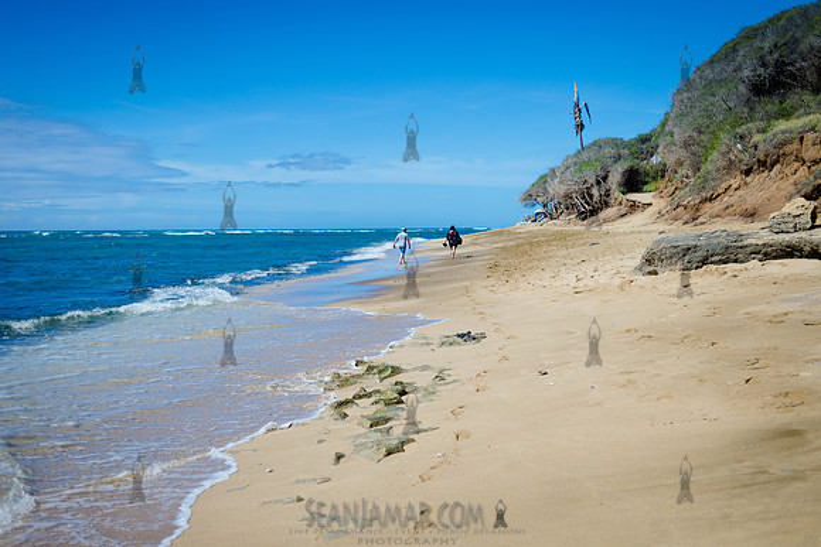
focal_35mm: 37
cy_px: 274
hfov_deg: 51.9
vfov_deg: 36.0
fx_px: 843
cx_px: 410
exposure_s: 1/2500
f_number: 2.5
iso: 100
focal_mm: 35
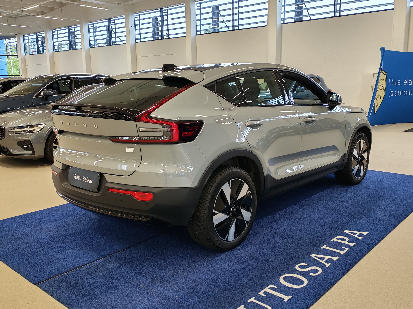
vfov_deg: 42.9
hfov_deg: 55.4
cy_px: 154
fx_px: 394
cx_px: 206
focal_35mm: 33
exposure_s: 1/100
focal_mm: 6.12
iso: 125
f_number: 1.9
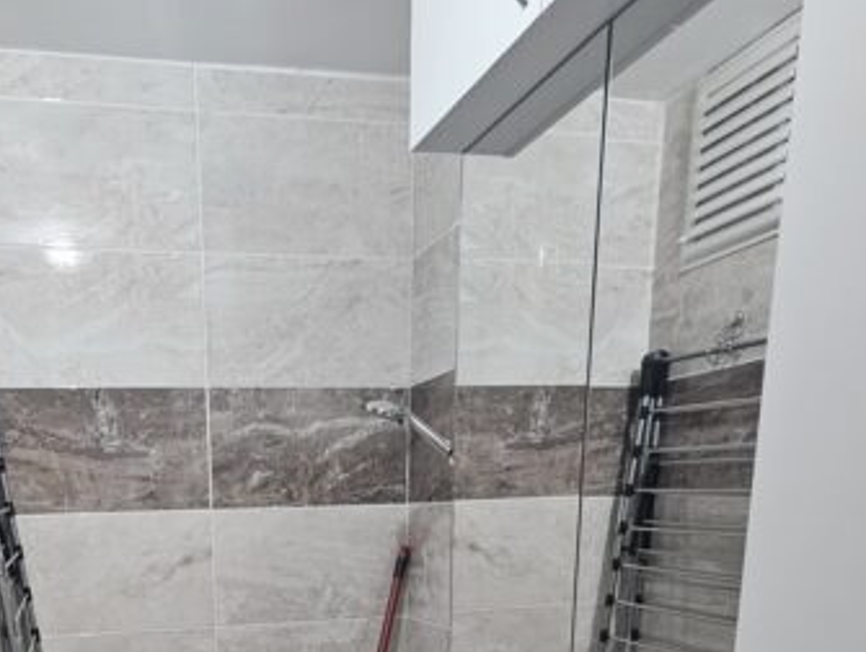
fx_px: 776
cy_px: 712
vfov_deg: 38.1
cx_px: 225
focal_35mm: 31
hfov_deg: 55.7
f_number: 2.2
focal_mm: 2.2
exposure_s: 1/33.3
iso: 320
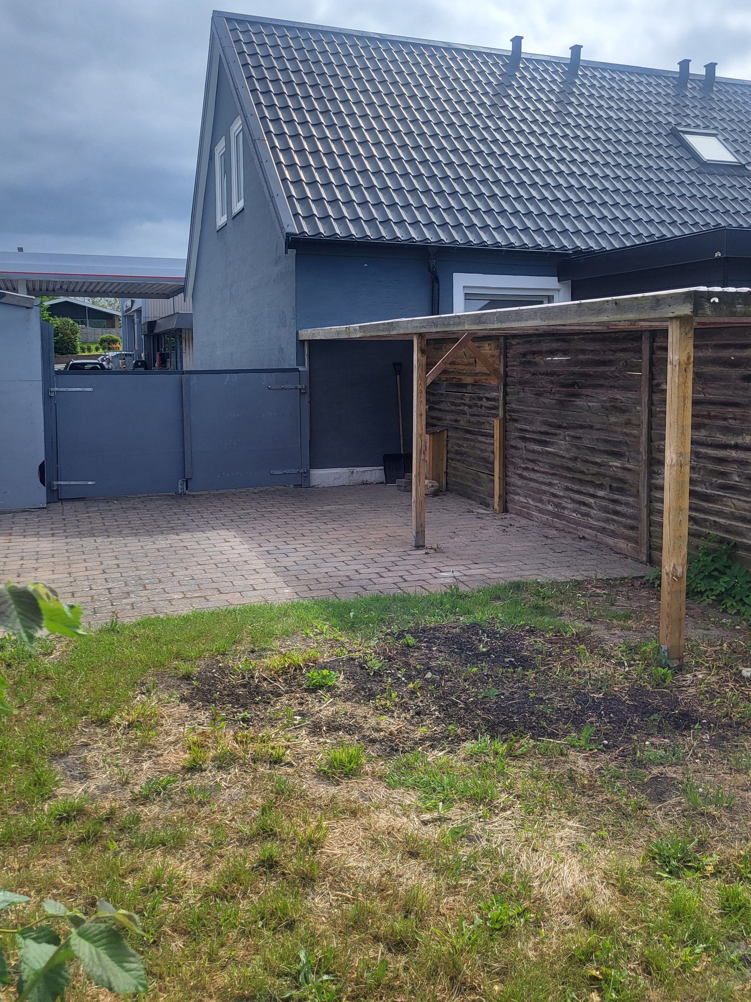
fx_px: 897
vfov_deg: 58.1
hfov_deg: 45.4
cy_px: 431
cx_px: 415
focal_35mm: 31
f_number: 1.8
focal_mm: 5.4
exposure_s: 1/2820
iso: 40
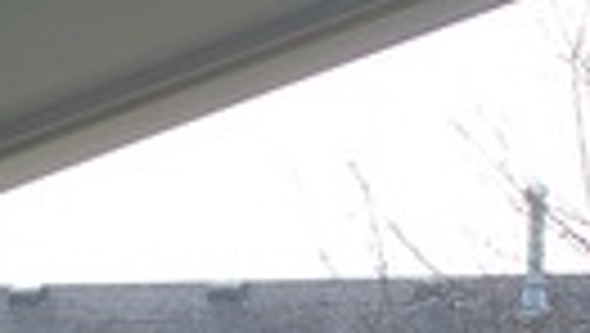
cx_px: 225
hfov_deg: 11.3
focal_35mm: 191
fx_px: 2991
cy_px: 536
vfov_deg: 6.3
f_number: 2.8
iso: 64
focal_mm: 7.54
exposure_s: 1/400
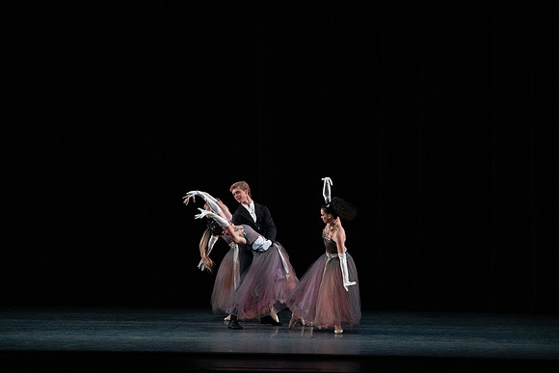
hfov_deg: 15.3
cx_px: 280
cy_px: 186
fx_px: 2081
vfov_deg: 10.2
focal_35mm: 134
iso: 16000
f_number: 5.6
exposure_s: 1/400
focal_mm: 134
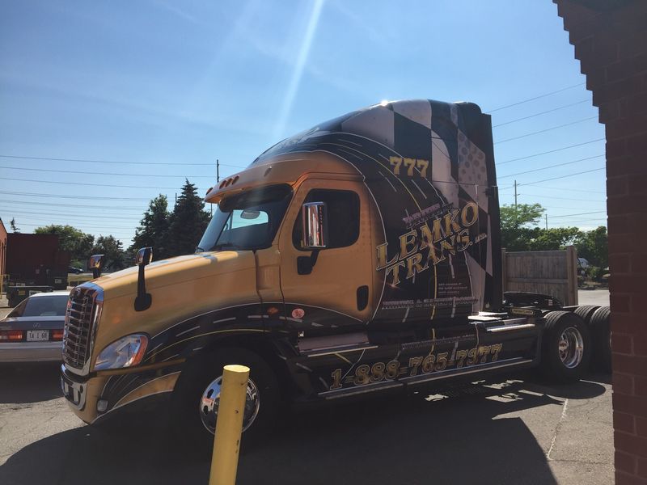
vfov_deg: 48.2
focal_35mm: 29
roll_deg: -0.5
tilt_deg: +2.2
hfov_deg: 61.7
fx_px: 542
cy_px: 242
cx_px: 324
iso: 32
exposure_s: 1/2475
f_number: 2.2
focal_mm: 4.15
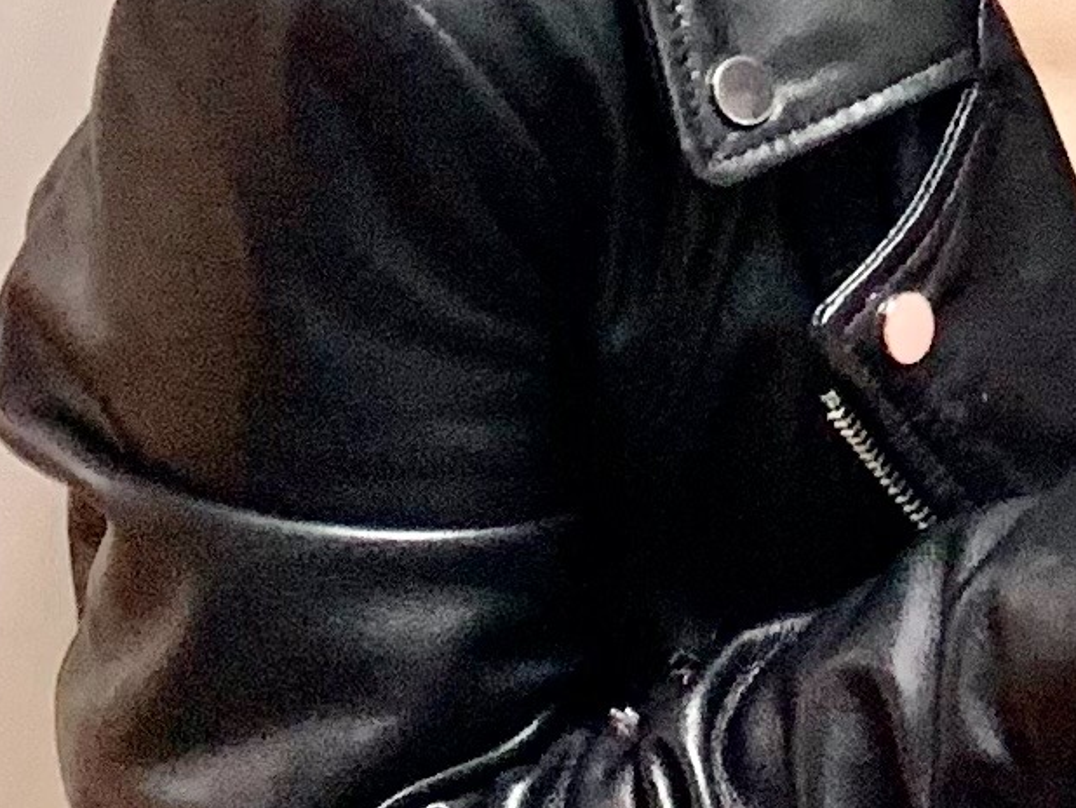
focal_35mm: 165
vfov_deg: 8.6
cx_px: 2507
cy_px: -693
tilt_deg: -0.2
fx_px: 5131
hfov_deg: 10.5
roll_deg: -1.5
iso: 160
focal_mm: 4.25
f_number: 1.8
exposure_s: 1/60
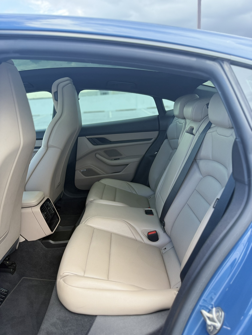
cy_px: 168
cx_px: 126
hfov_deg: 56.8
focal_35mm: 24
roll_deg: +4.0
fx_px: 233
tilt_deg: -18.4
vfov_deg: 71.6
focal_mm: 6.76
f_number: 1.78
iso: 100
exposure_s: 1/156
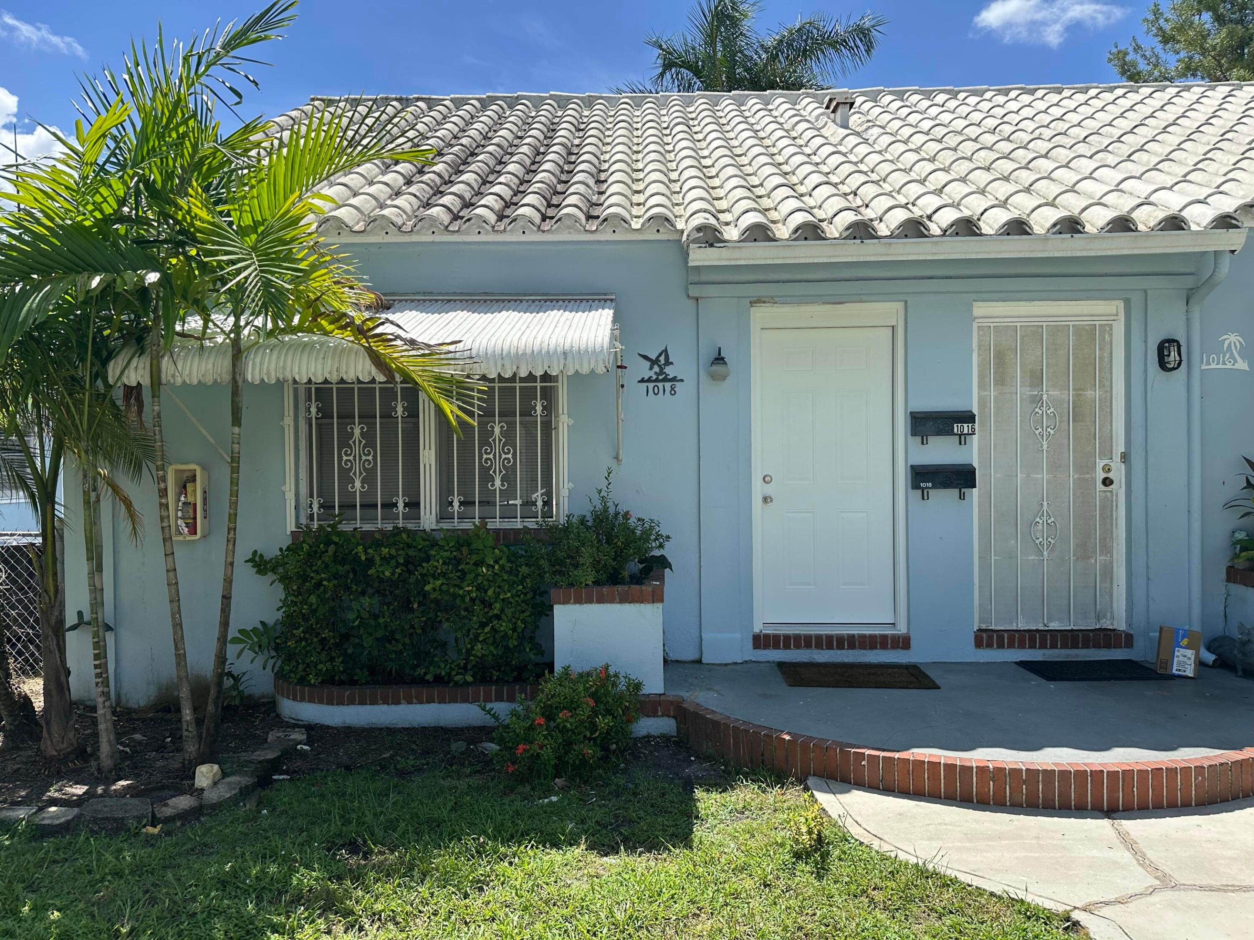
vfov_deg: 56.8
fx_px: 869
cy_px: 470
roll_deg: +0.1
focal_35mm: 24
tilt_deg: -1.2
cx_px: 627
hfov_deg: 71.6
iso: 80
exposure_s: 1/2967
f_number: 1.78
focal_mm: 6.86
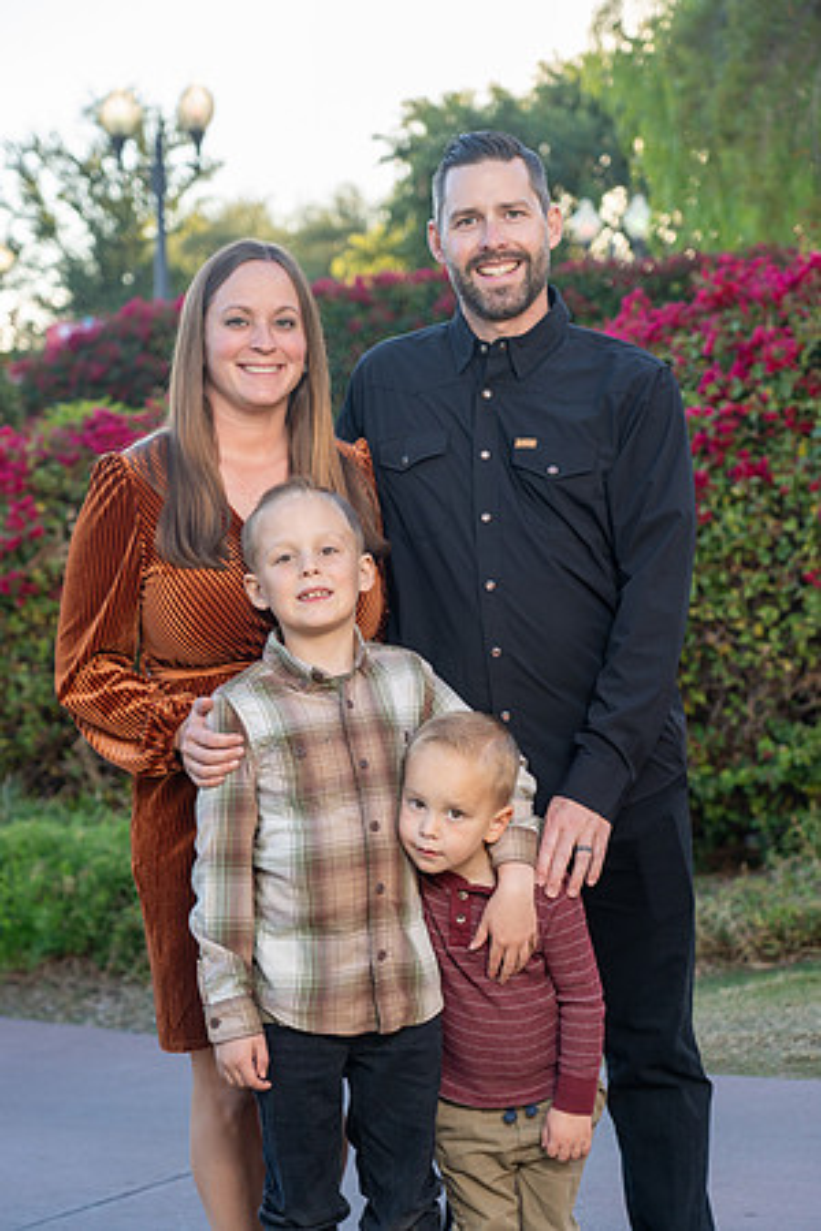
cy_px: 616
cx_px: 410
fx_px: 2155
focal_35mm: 63
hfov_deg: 21.6
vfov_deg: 31.9
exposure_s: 1/200
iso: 160
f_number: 4
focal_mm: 63
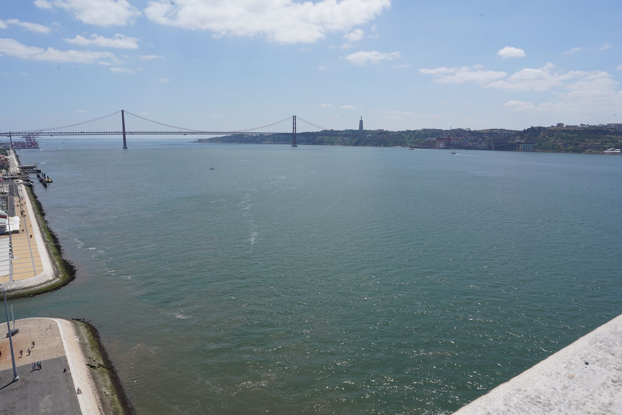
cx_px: 311
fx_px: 415
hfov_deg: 73.7
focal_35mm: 24
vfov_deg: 53.1
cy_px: 208
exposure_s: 1/100
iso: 100
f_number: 18
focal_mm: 24
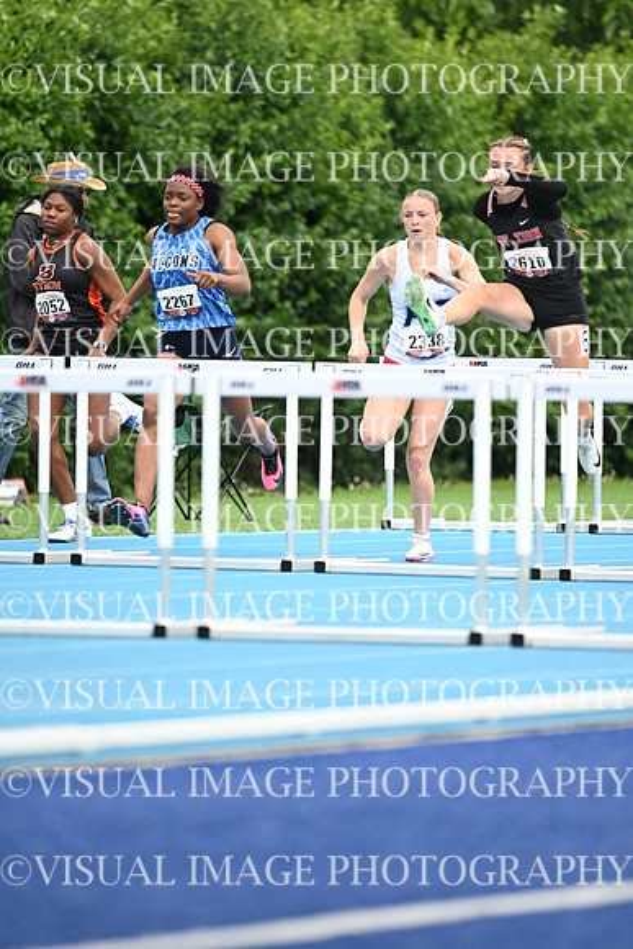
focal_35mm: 400
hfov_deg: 3.4
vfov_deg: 5.2
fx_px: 10543
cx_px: 316
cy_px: 474
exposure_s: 1/2500
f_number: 4.5
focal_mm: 400
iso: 640
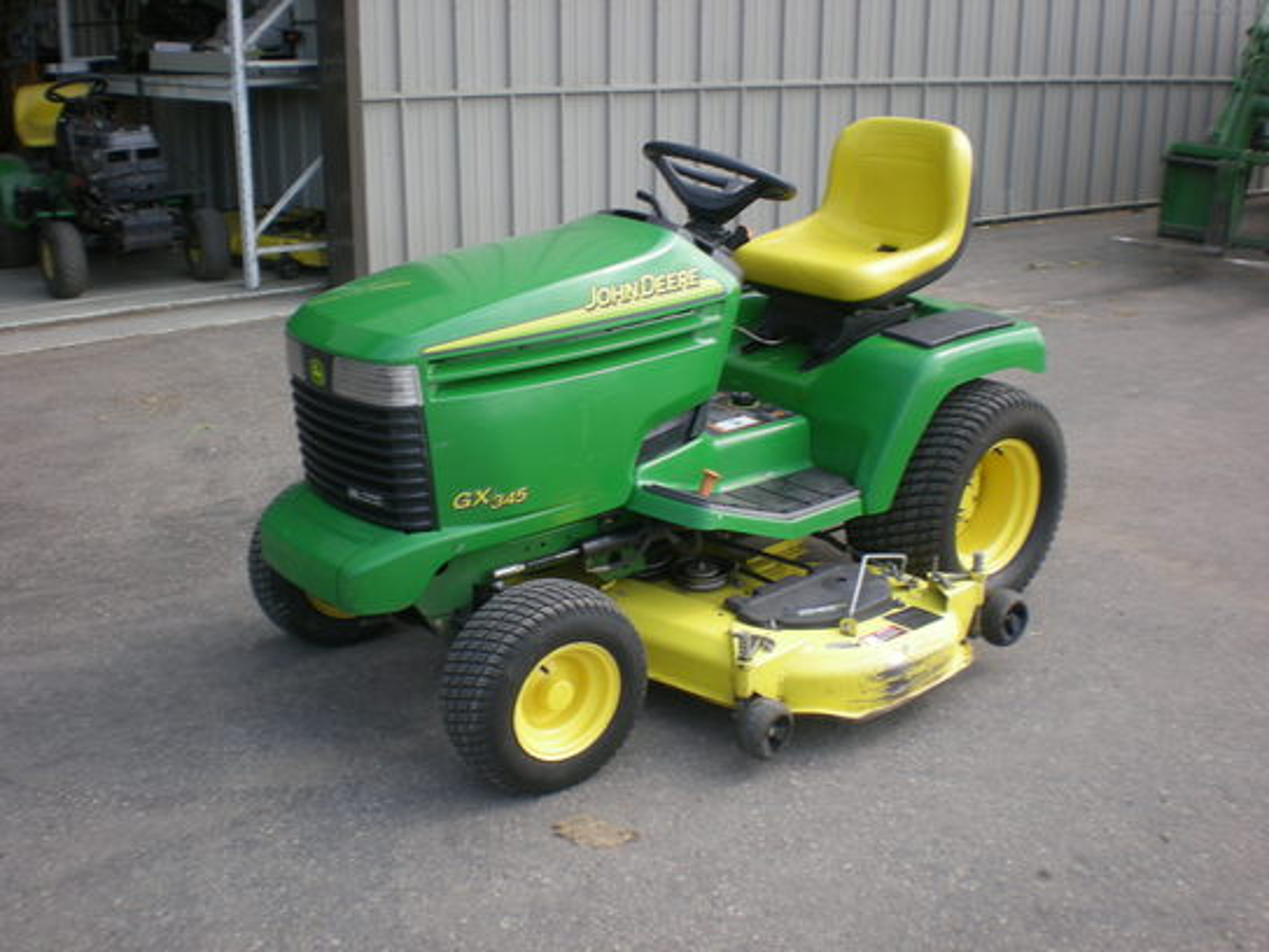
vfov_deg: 37.7
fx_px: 1393
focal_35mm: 38
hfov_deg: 49.0
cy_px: 476
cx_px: 634
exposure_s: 1/140
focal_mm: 6.3
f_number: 4.6
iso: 50
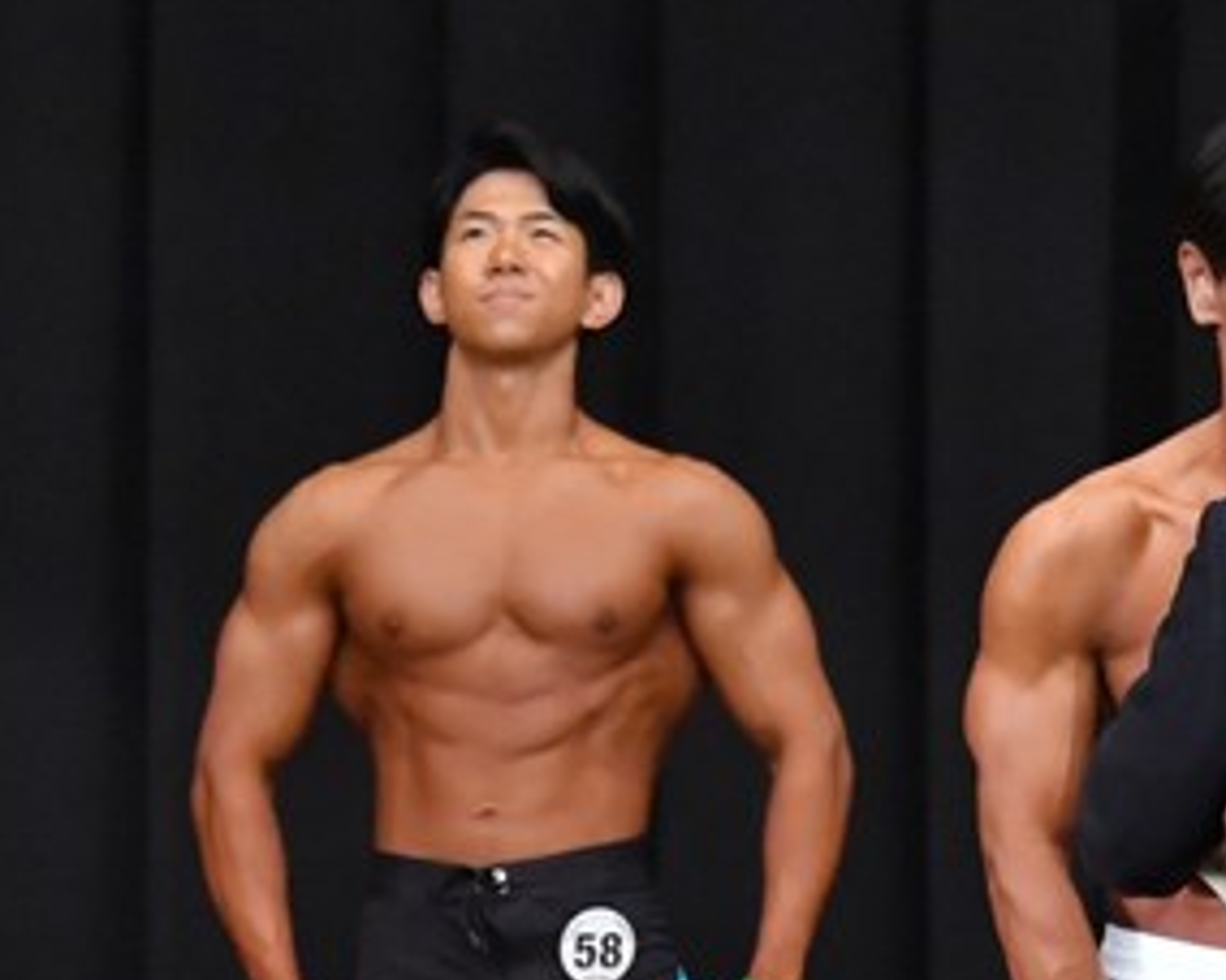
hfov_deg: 3.1
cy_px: 1084
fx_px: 22308
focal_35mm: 615
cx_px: 171
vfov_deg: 2.5
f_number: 5.6
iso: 8000
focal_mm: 160
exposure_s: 1/400
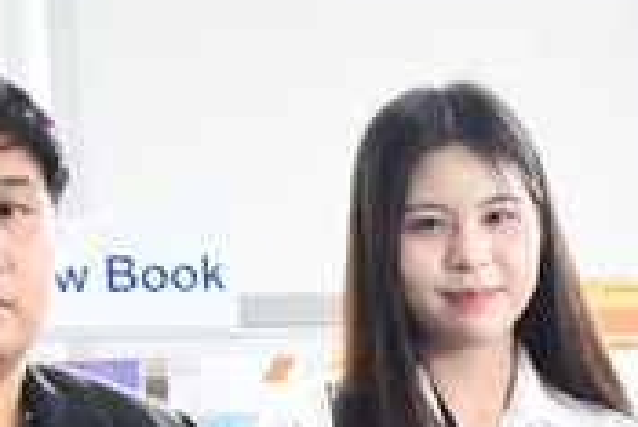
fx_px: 3210
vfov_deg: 7.2
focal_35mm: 181
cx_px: 1163
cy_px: 954
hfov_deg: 10.6
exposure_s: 1/125
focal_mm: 21
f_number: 3.5
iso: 1250
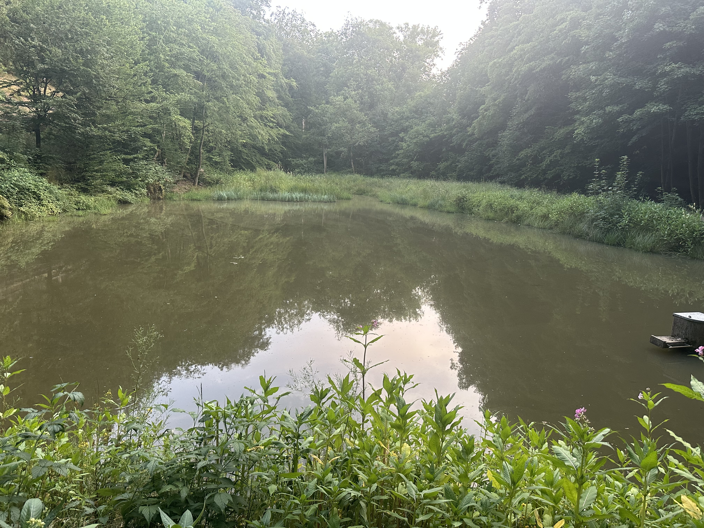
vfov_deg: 56.8
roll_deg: -2.2
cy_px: 264
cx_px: 352
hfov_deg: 71.6
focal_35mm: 24
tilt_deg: -10.2
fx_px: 488
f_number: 1.78
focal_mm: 6.86
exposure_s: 1/121
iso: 200
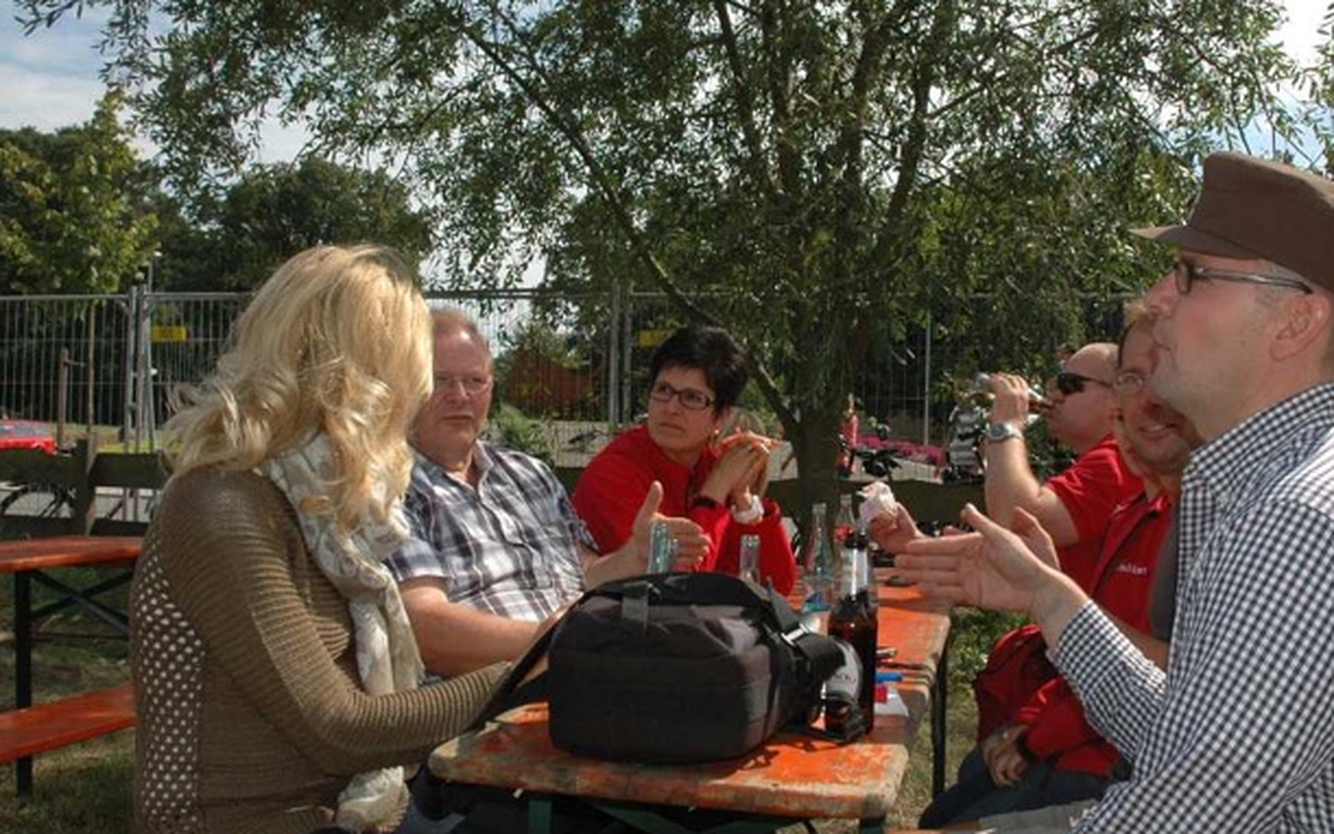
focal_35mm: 36
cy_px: 415
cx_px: 681
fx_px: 1309
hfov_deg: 54.0
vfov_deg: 35.3
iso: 400
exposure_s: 1/500
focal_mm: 18
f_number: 9
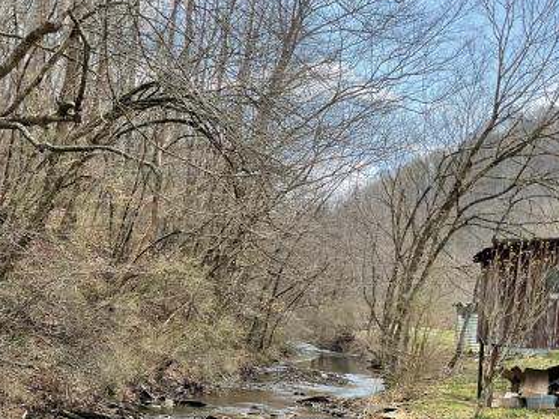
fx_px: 840
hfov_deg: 36.2
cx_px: 160
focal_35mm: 52
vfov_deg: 27.5
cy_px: 327
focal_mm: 3
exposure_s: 1/439
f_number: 1.8
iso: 16
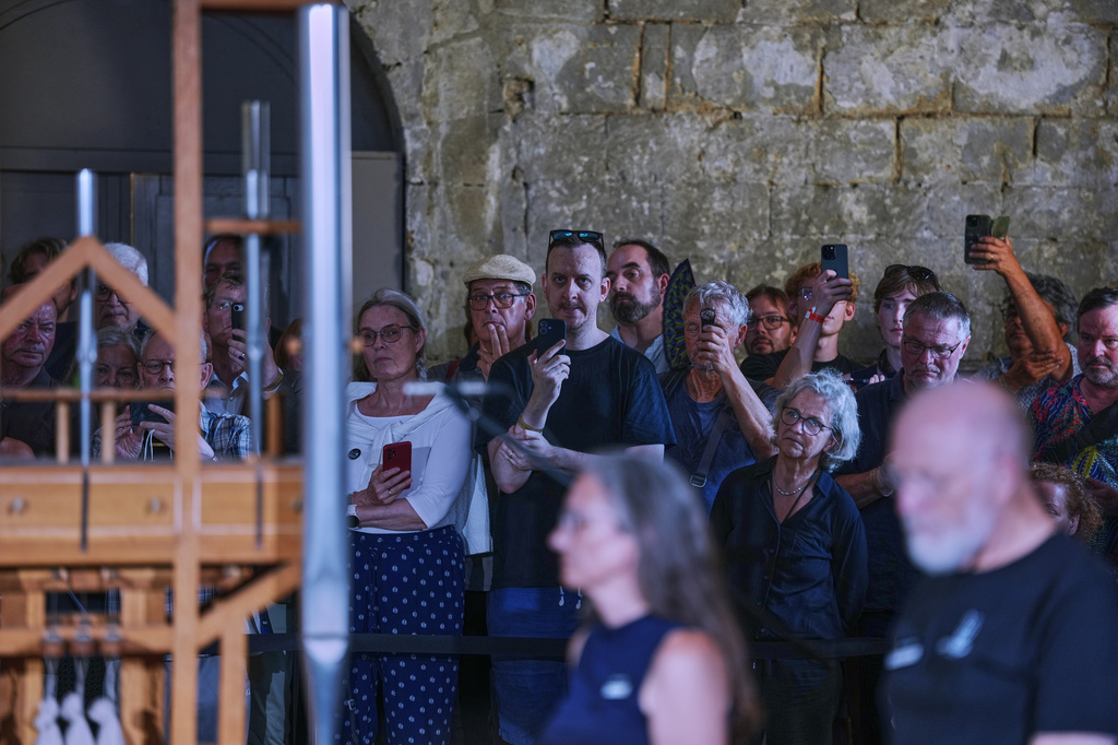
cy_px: 372
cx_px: 559
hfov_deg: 13.7
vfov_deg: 9.1
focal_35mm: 150
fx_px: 4657
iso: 640
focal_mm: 150
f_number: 2.2
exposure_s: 1/200
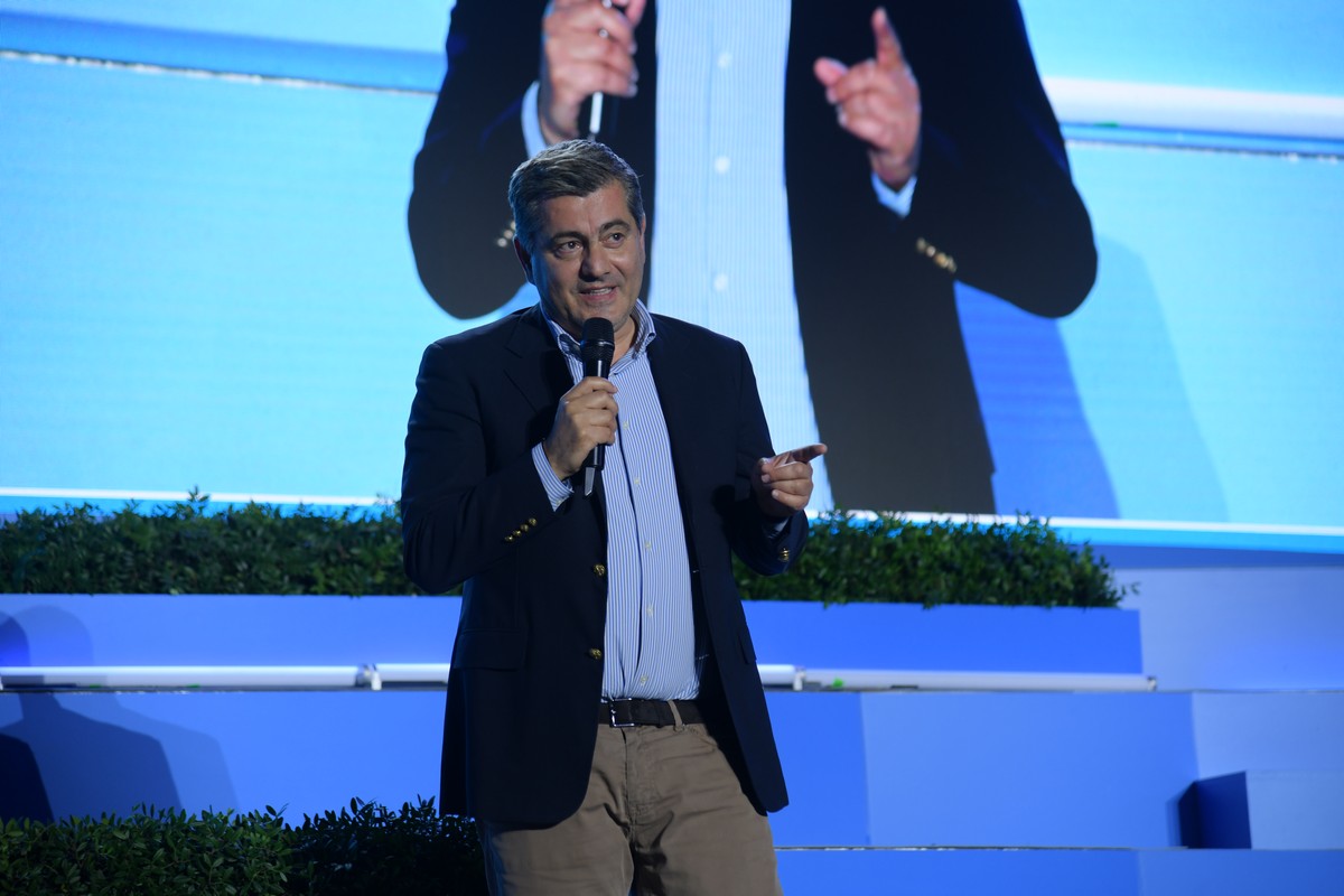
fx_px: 4480
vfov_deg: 11.4
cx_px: 672
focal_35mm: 120
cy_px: 448
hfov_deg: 17.1
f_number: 4
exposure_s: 1/250
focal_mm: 120
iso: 500
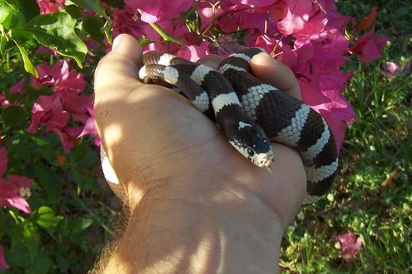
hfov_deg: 34.4
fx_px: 664
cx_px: 232
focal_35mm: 58
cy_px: 79
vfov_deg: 23.2
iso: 110
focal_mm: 6.5
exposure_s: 1/300
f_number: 3.5
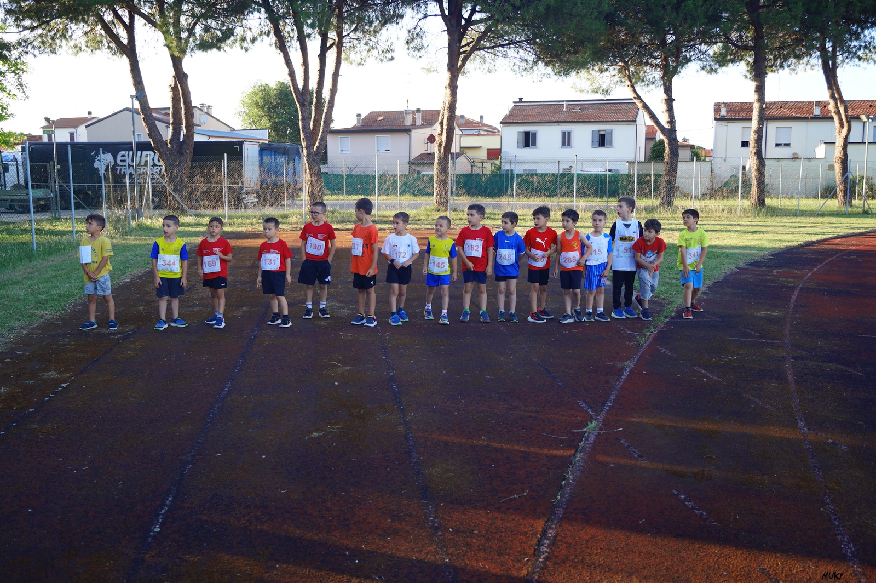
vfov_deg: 39.9
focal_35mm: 33
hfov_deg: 57.3
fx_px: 802
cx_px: 438
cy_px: 292
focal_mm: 22
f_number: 4
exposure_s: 1/250
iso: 250
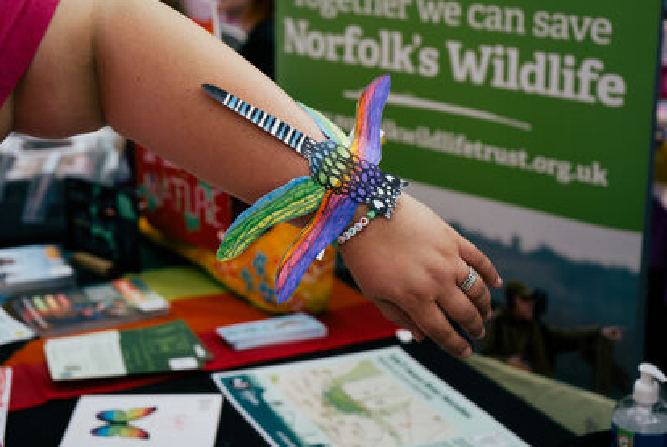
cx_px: 325
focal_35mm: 67
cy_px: 212
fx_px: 1243
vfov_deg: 20.4
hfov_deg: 30.0
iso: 400
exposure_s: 1/125
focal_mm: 62
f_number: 5.6
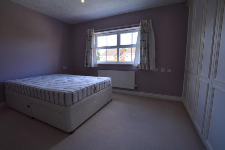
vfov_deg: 77.4
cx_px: 112
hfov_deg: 100.4
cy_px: 75
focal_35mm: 15
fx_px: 94
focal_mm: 10
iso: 450
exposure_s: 1/60
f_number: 8
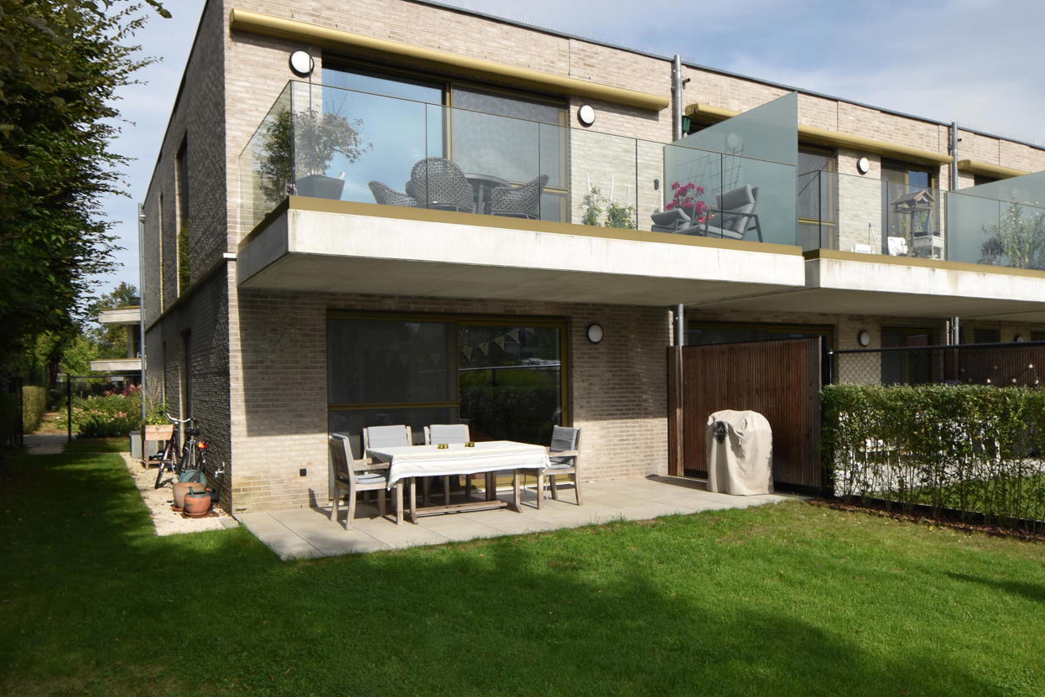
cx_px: 471
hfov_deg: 69.2
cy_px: 381
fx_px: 755
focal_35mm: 26
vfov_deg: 49.5
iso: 100
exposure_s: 1/200
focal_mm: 12
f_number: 9
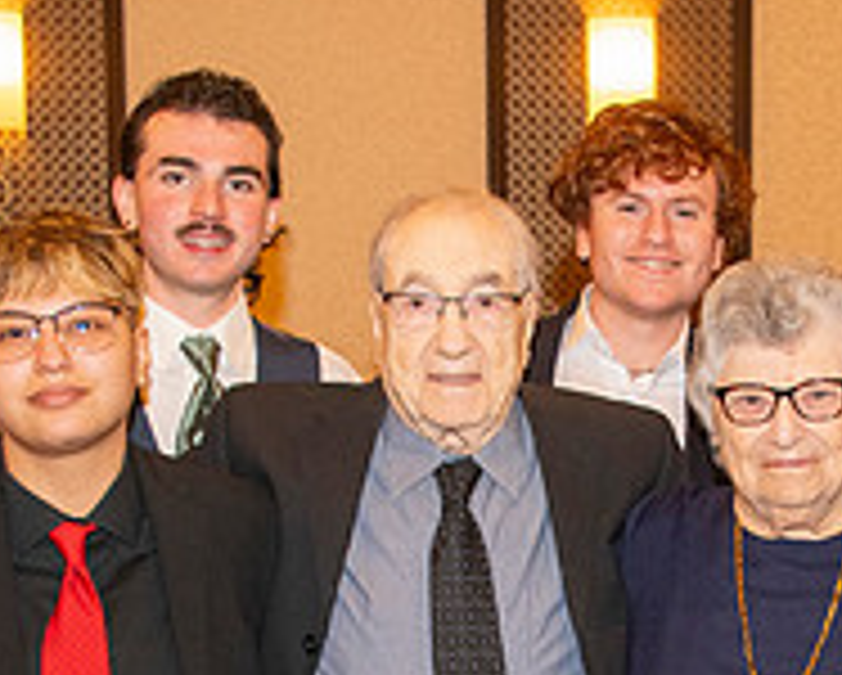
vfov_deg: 15.5
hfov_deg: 19.6
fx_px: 2420
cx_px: 615
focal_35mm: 97
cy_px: 730
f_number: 5.6
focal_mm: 32
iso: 2000
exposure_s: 1/60
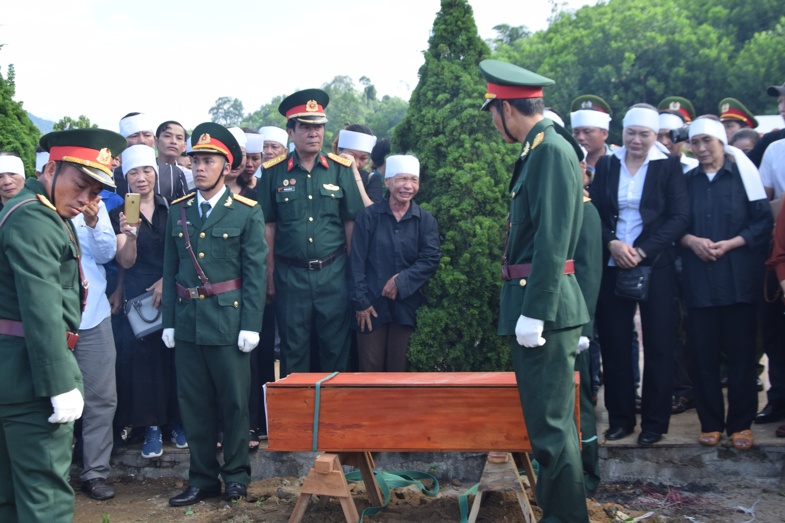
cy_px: 226
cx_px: 420
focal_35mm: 49
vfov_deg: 27.5
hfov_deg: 40.3
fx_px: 1068
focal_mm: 26
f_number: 5
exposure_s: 1/160
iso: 200
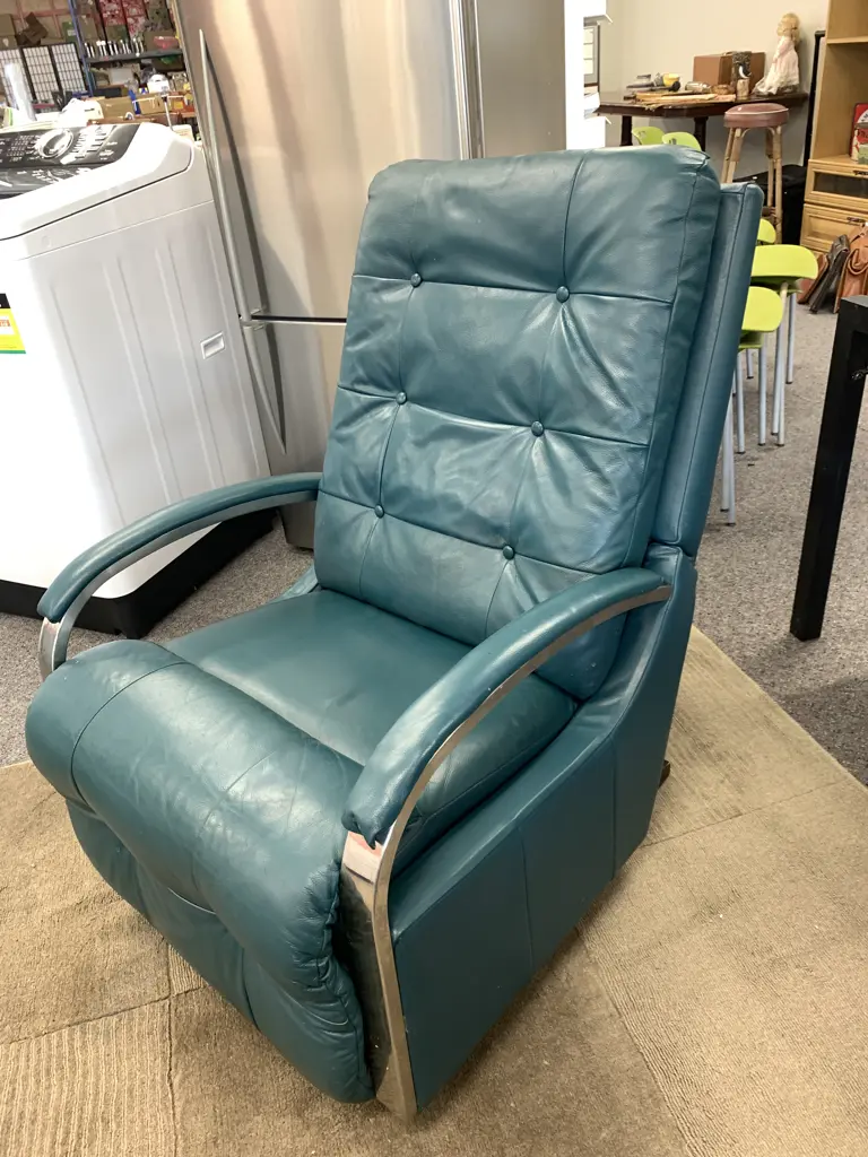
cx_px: 434
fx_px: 869
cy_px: 578
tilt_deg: -31.0
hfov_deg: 53.1
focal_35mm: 26
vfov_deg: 67.3
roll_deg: +7.3
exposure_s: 1/50
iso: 100
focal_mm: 4.25
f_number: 1.8
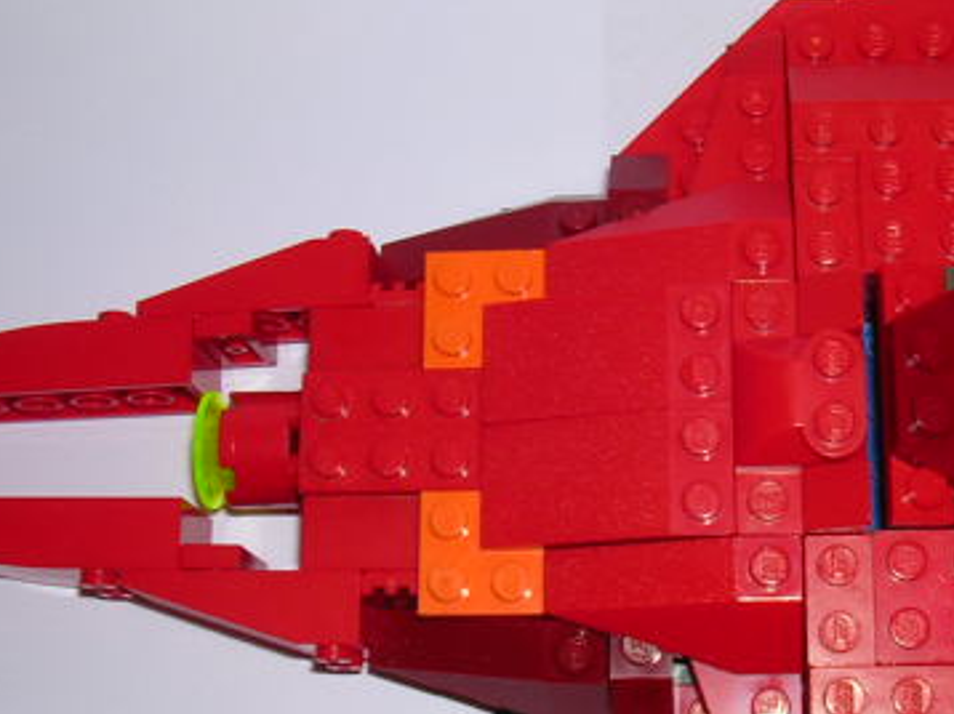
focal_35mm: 68
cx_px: 640
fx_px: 1873
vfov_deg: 21.6
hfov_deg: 28.4
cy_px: 397
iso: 100
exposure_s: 1/60.1
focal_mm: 5.8
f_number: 5.6
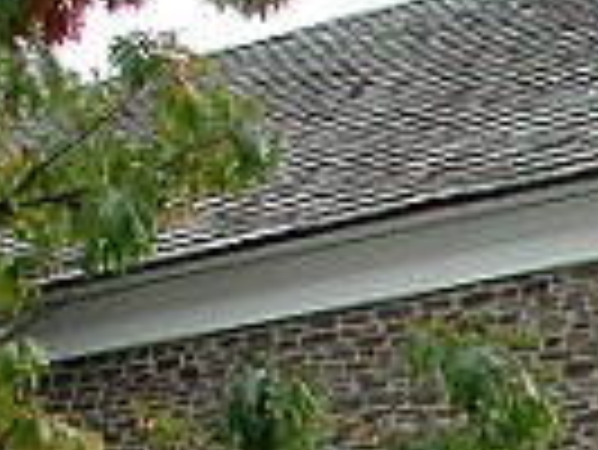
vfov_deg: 10.8
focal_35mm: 132
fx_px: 2282
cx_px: 978
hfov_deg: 13.7
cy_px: 693
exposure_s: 1/99.5
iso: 100
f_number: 7.6
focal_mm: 8
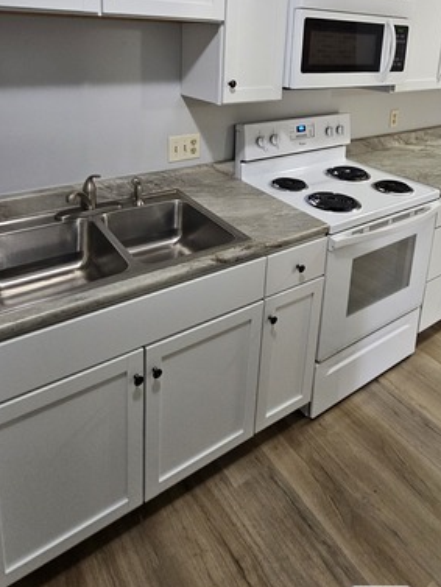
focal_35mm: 23
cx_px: 212
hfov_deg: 58.9
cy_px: 128
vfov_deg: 67.8
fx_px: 390
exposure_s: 1/30
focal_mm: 2.2
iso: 400
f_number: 2.2
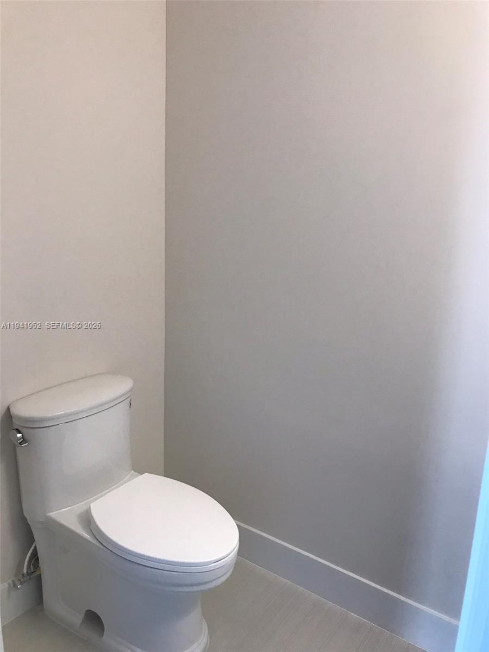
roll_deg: -2.2
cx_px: 244
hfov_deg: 49.7
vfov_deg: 63.4
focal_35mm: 28
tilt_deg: -13.6
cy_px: 326
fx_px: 527
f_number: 1.8
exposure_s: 1/30
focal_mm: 3.99
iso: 40
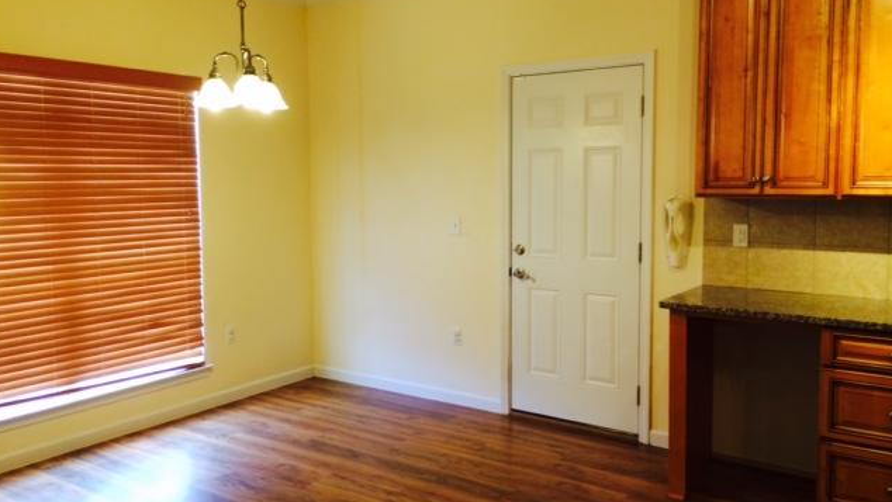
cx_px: 443
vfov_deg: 35.6
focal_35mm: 33
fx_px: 781
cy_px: 233
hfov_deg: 59.5
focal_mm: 4.12
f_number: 2.2
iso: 160
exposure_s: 1/30
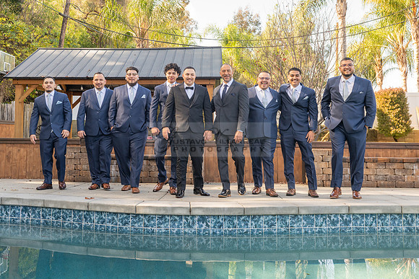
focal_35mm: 41
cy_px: 93
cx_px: 167
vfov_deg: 32.6
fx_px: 473
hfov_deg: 47.5
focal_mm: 27
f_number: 6.3
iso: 320
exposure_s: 1/160
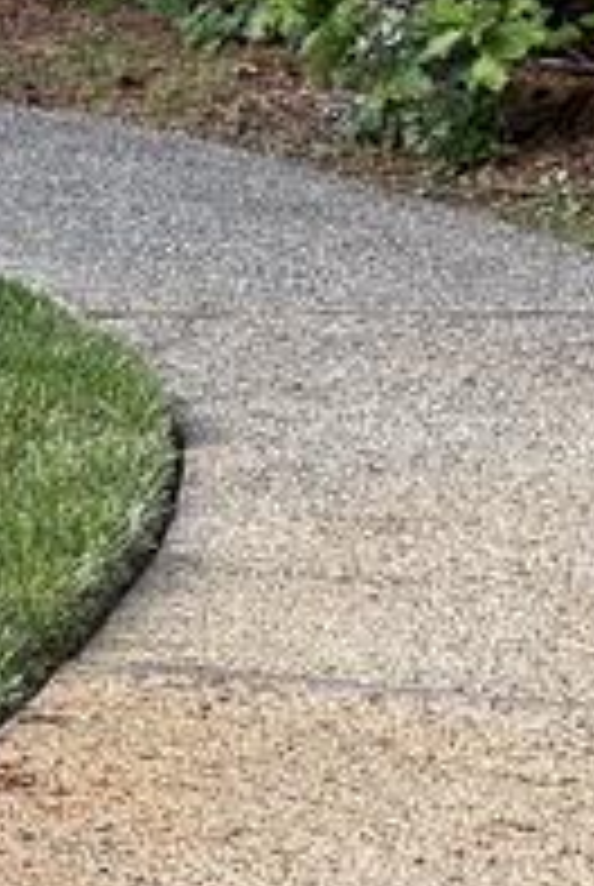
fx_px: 4488
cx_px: -1134
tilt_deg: -4.3
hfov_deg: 6.9
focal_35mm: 182
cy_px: -4
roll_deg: -0.8
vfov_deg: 11.2
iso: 100
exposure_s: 1/481
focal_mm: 6.76
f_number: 1.78
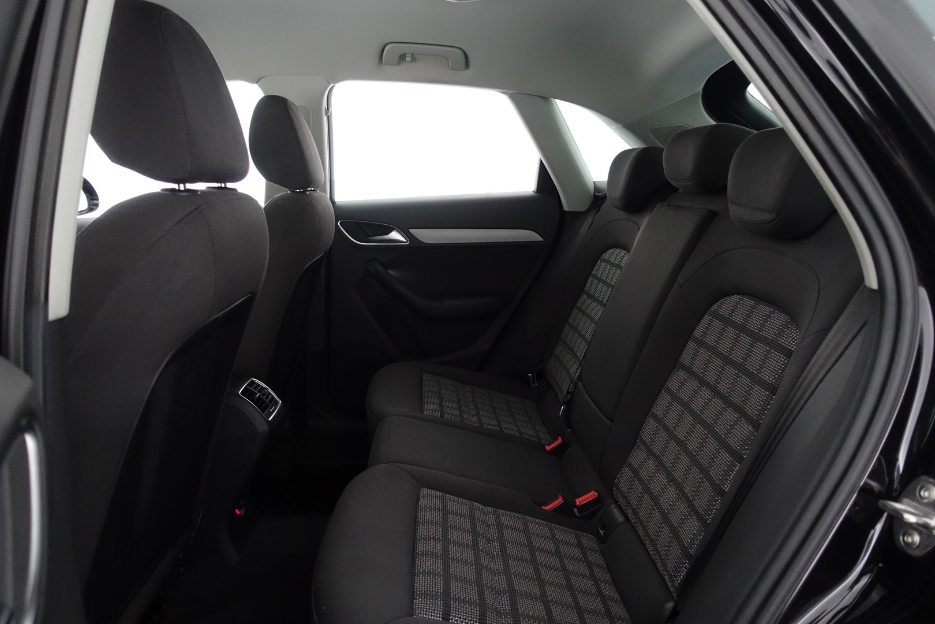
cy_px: 312
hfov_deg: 73.7
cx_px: 468
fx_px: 623
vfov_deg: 53.1
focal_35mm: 24
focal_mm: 8.8
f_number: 2.5
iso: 1000
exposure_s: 1/30
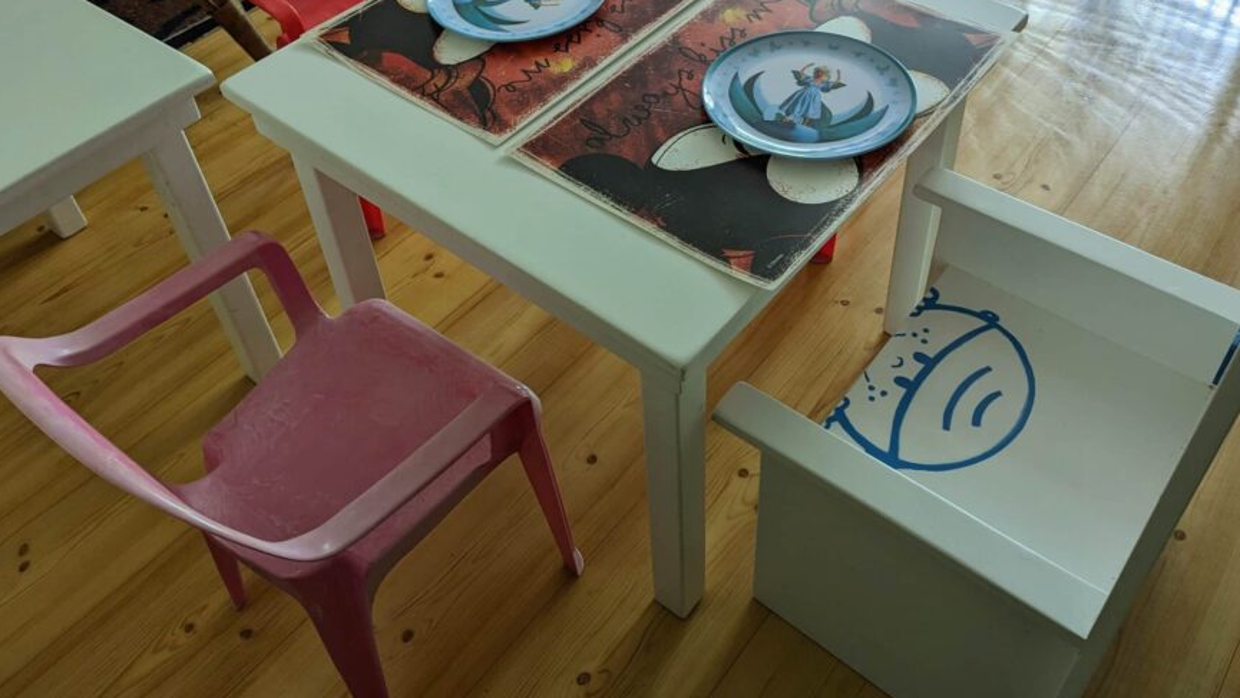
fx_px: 1019
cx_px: 621
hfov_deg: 62.6
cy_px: 196
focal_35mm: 31
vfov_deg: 37.1
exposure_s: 1/23.8
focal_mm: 6.81
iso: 83
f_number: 1.85
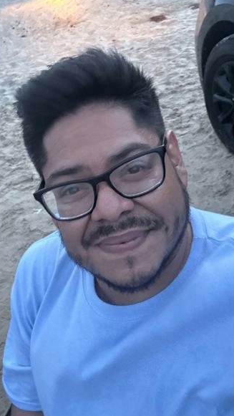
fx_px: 364
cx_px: 113
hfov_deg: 35.6
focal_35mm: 33
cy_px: 207
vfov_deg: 59.5
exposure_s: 1/30
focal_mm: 2.69
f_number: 1.9
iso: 640
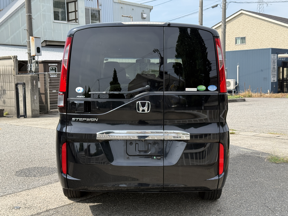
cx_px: 144
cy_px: 108
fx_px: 399
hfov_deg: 39.7
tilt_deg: -4.2
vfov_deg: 30.3
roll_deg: +1.6
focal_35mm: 48
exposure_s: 1/2667
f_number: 1.78
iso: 100
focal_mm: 6.76
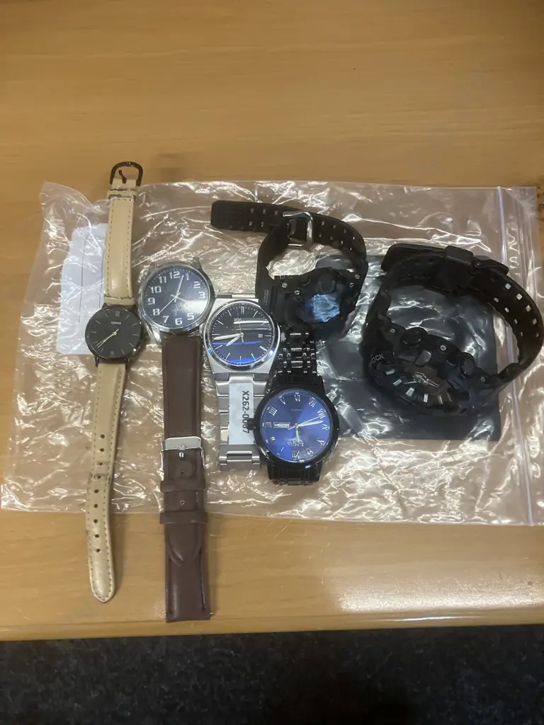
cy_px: 362
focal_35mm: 28
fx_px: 587
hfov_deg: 49.7
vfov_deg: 63.4
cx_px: 272
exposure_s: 1/50
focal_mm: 3.99
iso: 200
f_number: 1.8
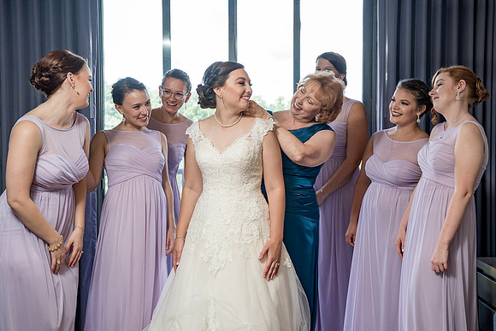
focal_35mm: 47
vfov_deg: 28.6
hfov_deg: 41.8
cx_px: 265
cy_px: 155
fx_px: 648
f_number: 5.6
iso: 1000
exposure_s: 1/200
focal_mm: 44
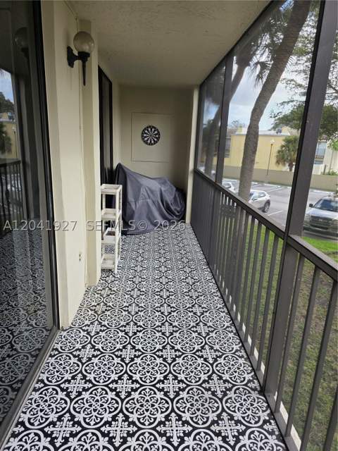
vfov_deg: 73.9
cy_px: 226
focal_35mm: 23
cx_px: 169
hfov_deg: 58.9
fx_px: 299
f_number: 1.7
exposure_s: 1/359
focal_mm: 6.3
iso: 40
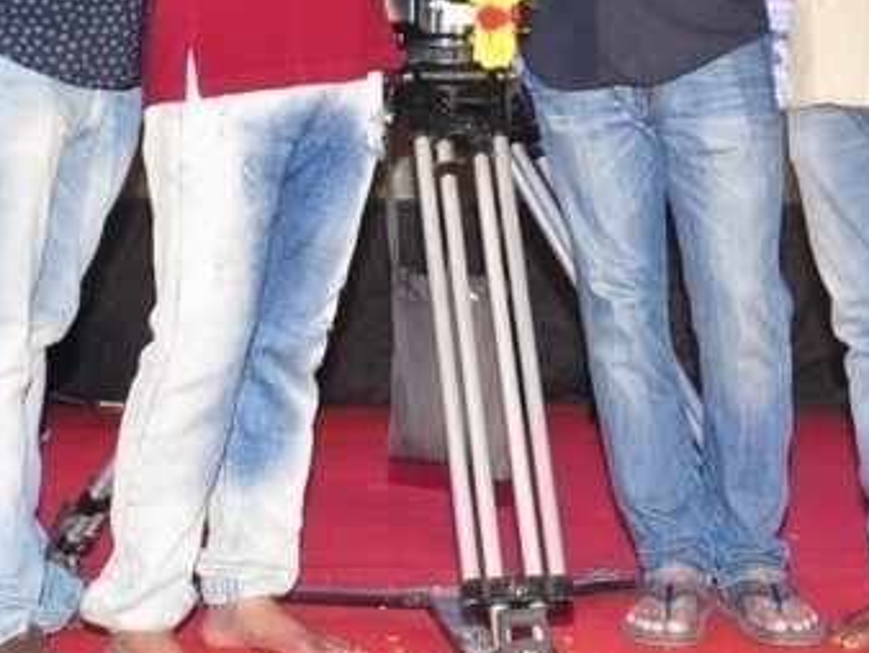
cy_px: -18
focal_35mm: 106
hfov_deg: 18.5
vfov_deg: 13.7
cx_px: 481
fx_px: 2673
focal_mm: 25
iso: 640
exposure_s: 1/125
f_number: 6.3
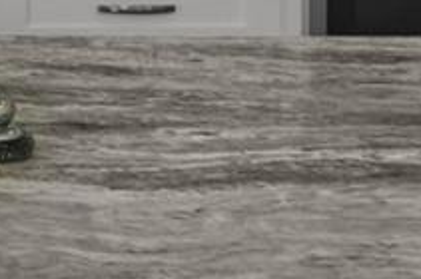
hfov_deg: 15.8
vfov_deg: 11.2
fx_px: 1331
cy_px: -217
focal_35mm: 114
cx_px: -295
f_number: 8
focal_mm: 10
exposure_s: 1/25
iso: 800
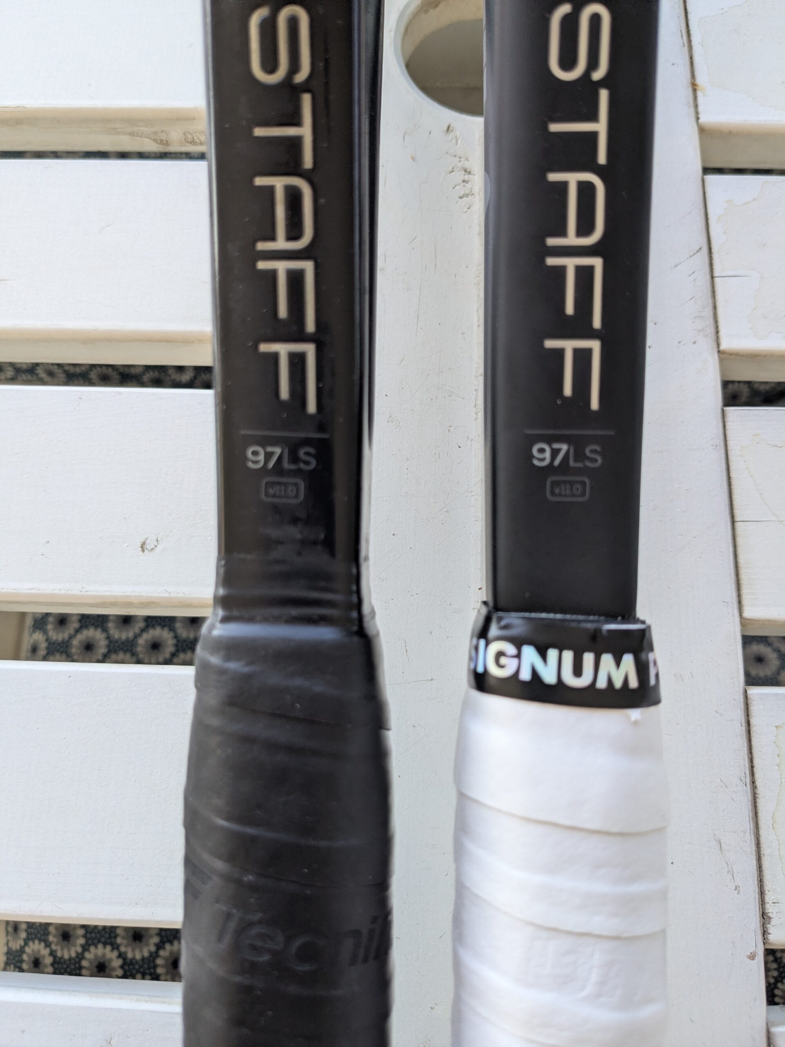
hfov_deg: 51.4
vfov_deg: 65.3
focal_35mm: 27
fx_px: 816
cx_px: 392
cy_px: 524
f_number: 1.73
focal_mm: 4.38
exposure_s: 1/278
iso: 75
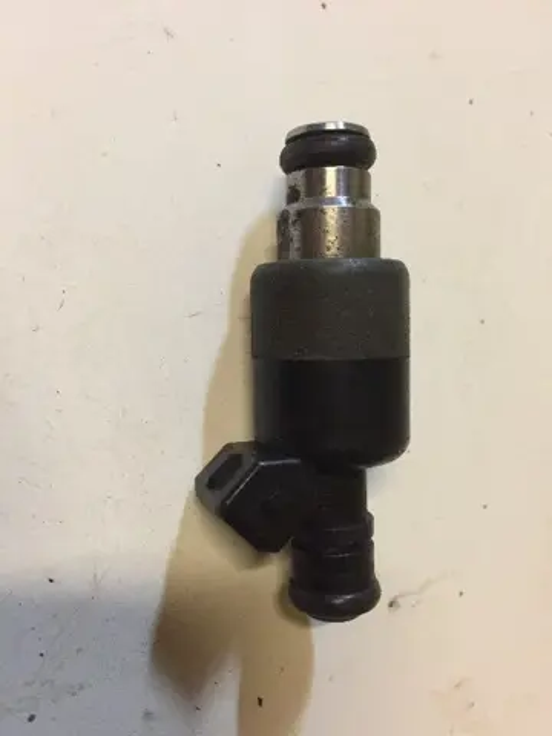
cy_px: 368
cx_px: 276
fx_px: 617
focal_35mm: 29
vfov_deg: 61.7
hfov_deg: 48.2
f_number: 2.2
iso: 250
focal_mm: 4.15
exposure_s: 1/33
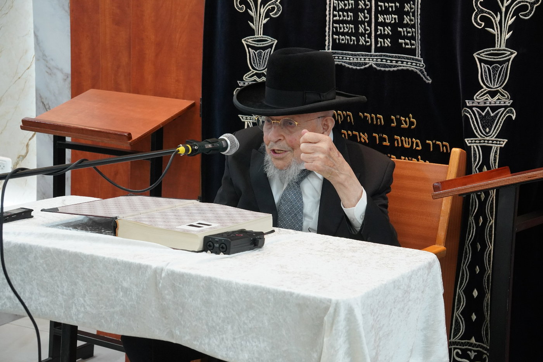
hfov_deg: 31.2
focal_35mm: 64
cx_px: 272
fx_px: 973
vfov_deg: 21.1
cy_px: 181
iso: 2000
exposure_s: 1/200
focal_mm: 43
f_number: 5.6
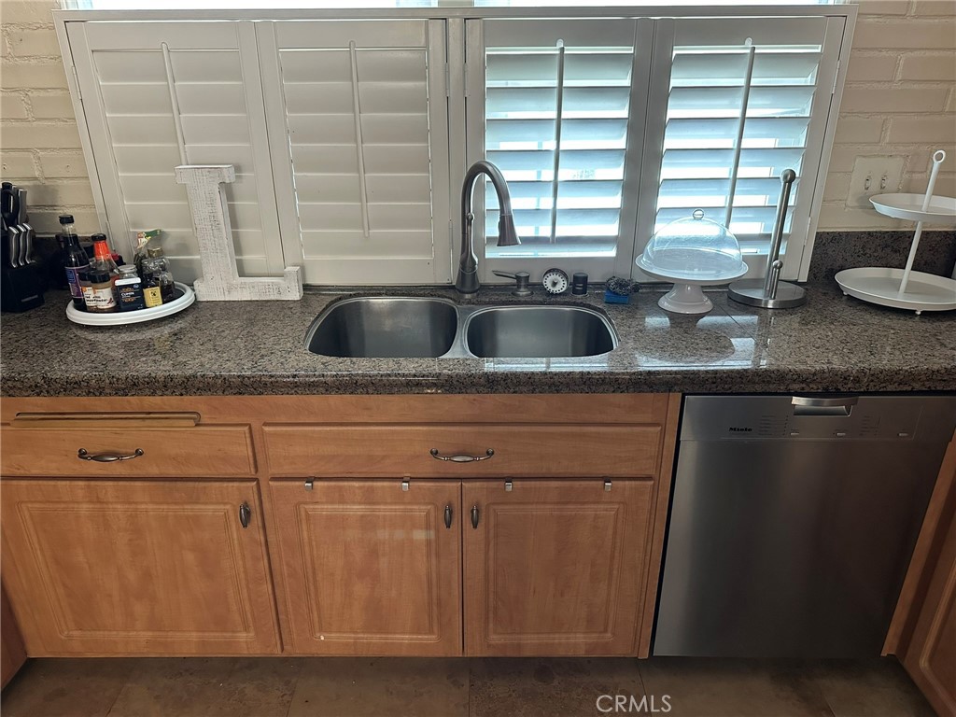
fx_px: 663
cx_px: 478
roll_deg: +0.2
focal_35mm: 24
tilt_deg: -23.9
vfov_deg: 56.8
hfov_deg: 71.6
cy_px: 358
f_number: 1.78
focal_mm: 6.86
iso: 500
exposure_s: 1/60
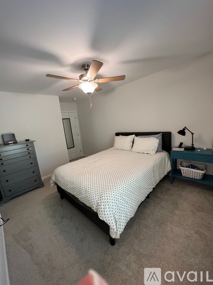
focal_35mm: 13
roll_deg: +6.5
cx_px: 106
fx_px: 107
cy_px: 142
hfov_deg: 89.9
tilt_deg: -8.9
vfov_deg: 106.2
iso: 125
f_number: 1.8
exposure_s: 1/60
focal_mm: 1.57
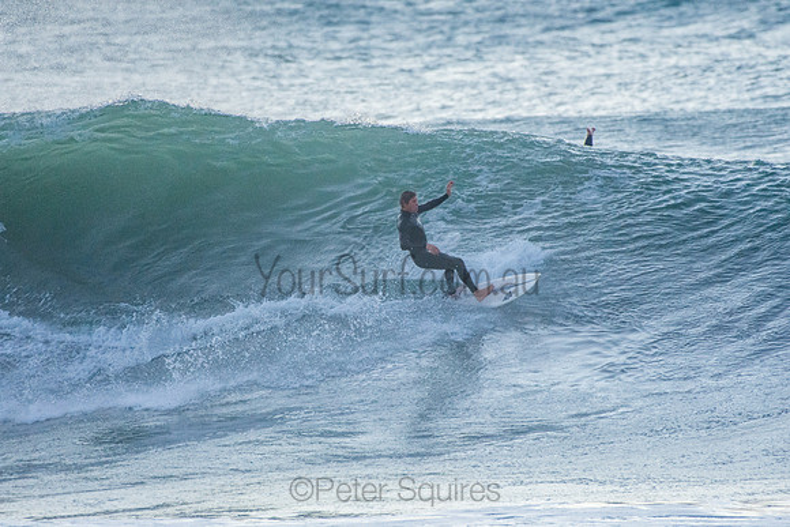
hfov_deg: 2.7
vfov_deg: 1.8
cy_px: 264
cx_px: 395
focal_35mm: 750
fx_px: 16461
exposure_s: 1/800
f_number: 5.6
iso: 2200
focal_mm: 500
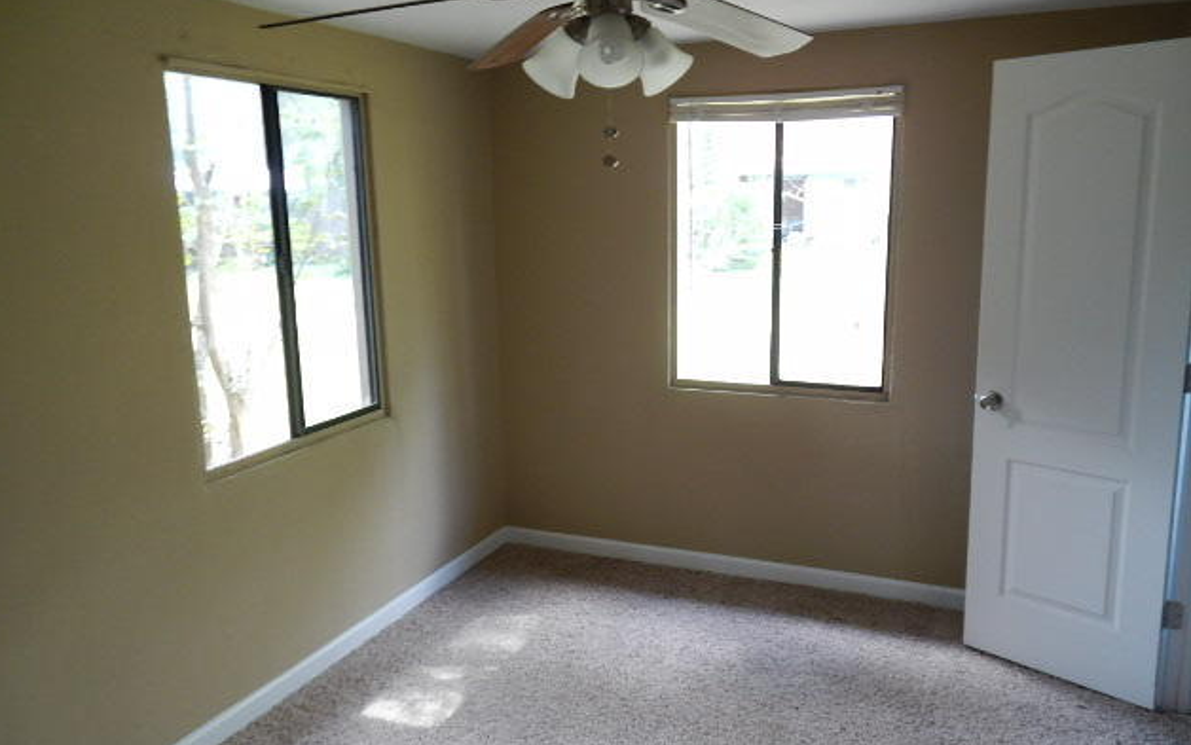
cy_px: 356
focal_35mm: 27
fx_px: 877
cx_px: 586
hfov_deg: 68.4
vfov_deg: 46.0
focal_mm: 4.5
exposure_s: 1/30
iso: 220
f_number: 3.2
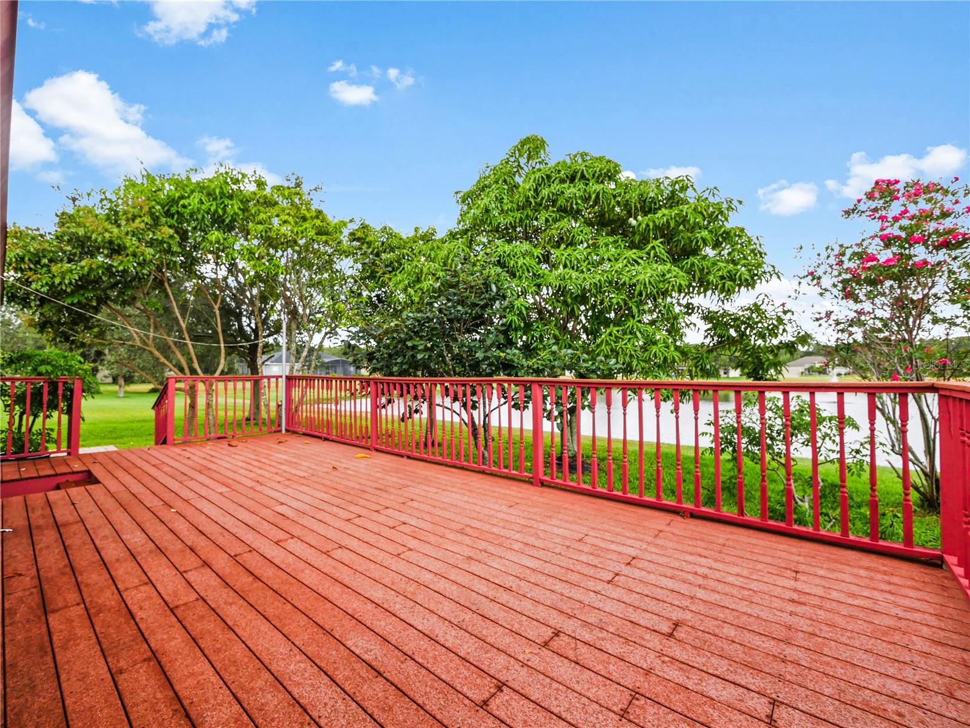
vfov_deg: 85.7
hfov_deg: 102.1
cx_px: 485
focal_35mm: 14
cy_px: 364
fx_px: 392
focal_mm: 7
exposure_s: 1/200
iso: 200
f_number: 5
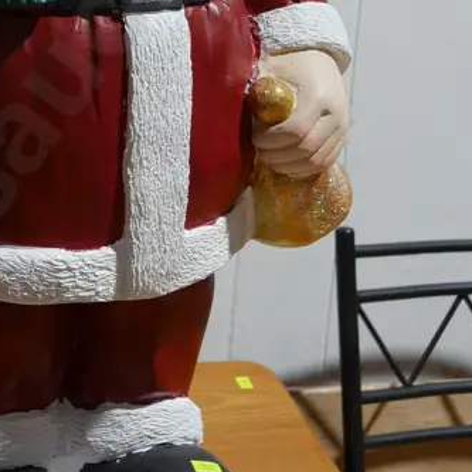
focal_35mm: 87
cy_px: 68
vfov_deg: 19.7
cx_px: 72
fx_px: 1342
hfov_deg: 19.7
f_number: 4
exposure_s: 1/60
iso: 200
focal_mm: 16
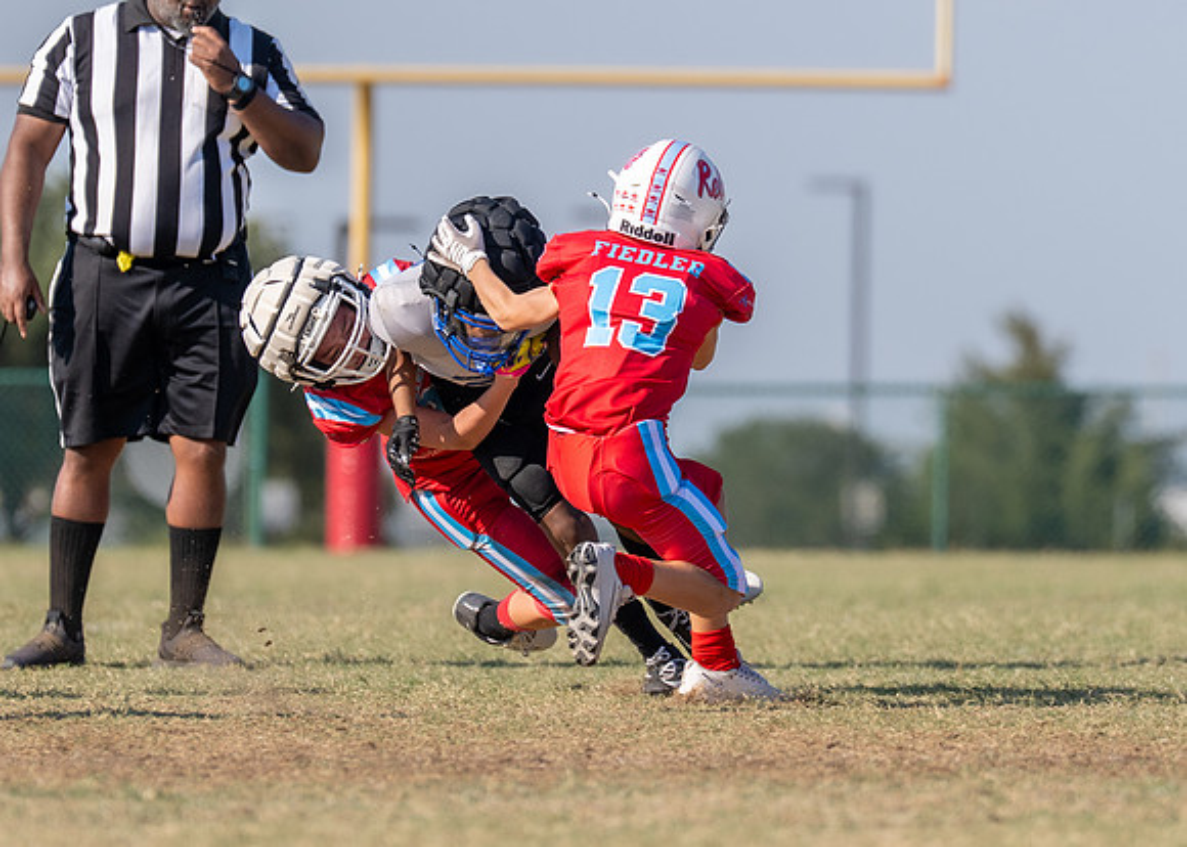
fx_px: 18367
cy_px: 287
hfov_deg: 3.7
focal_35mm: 545
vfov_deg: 2.6
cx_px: 566
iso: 100
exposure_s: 1/1600
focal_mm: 200
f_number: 3.2
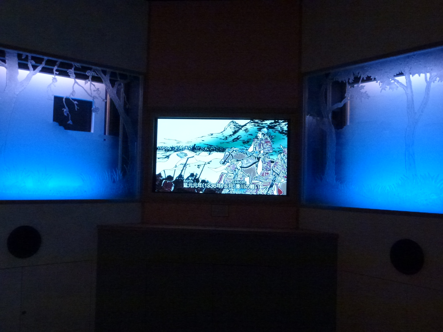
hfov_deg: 55.4
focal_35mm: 33
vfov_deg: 42.9
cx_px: 222
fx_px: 422
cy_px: 166
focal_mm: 5.9
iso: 800
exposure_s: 1/50
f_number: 3.6
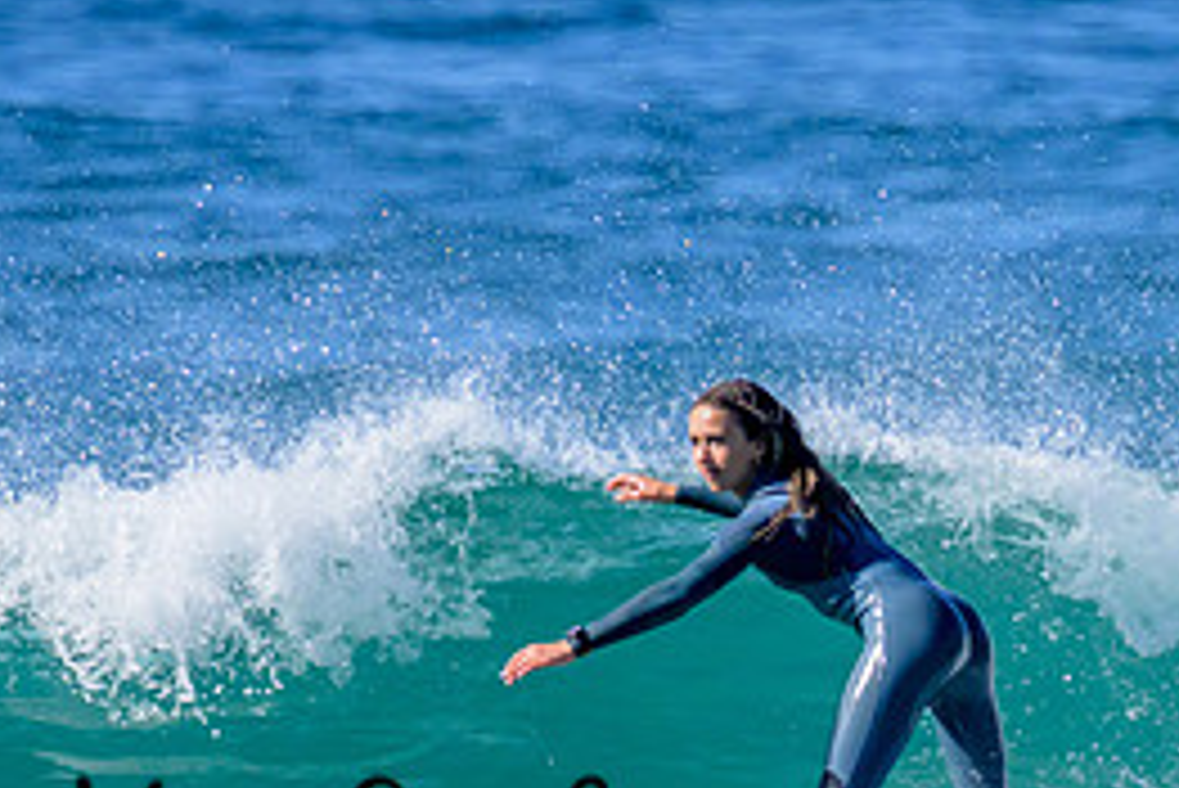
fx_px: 79033
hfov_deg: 0.9
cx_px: 859
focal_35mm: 2412
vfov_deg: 0.6
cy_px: 803
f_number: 11
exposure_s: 1/2000
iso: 1400
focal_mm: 800
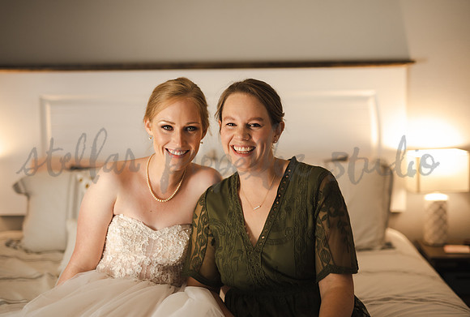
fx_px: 712
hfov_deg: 36.5
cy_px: 151
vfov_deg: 25.1
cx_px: 253
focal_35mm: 54
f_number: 1.8
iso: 500
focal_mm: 50
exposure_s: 1/160
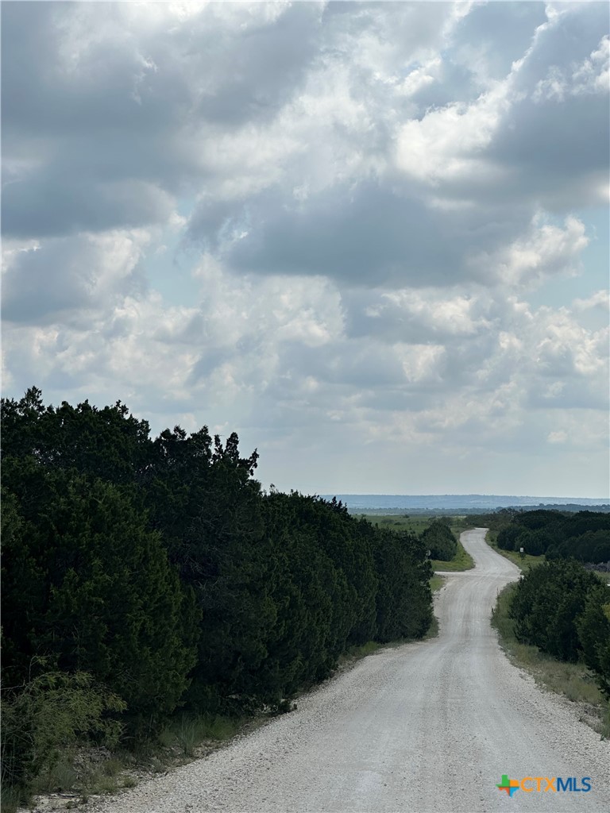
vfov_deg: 25.3
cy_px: 406
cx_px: 305
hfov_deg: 19.1
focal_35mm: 77
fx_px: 1809
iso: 32
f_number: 2.8
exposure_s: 1/1946
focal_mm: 9
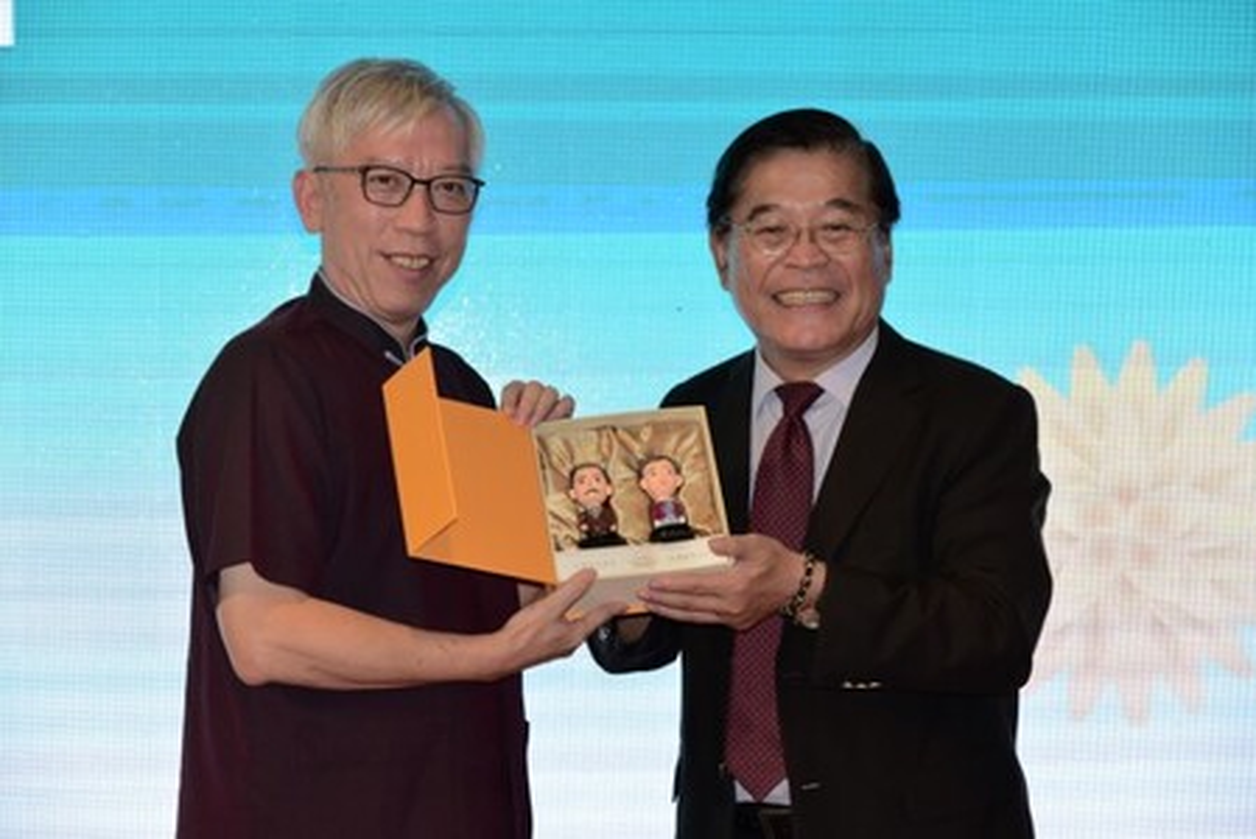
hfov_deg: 19.4
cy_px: 420
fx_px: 3666
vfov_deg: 13.1
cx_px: 628
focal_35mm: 105
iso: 1600
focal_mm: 105
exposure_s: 1/200
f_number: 5.6
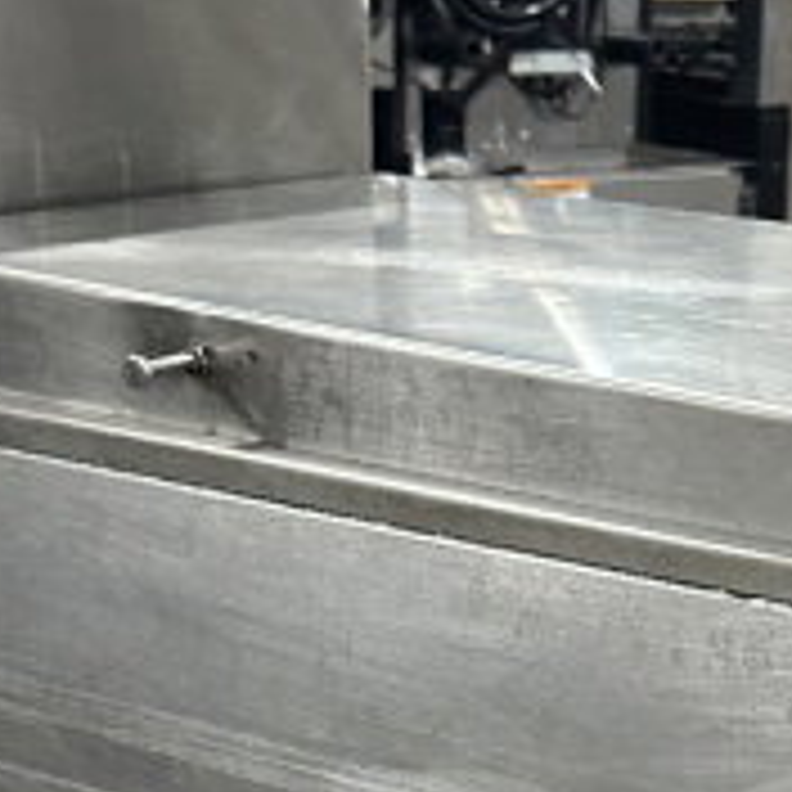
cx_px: 724
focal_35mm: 98
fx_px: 2537
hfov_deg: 17.5
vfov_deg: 16.4
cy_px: 1127
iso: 320
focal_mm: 6.86
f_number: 1.78
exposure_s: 1/60
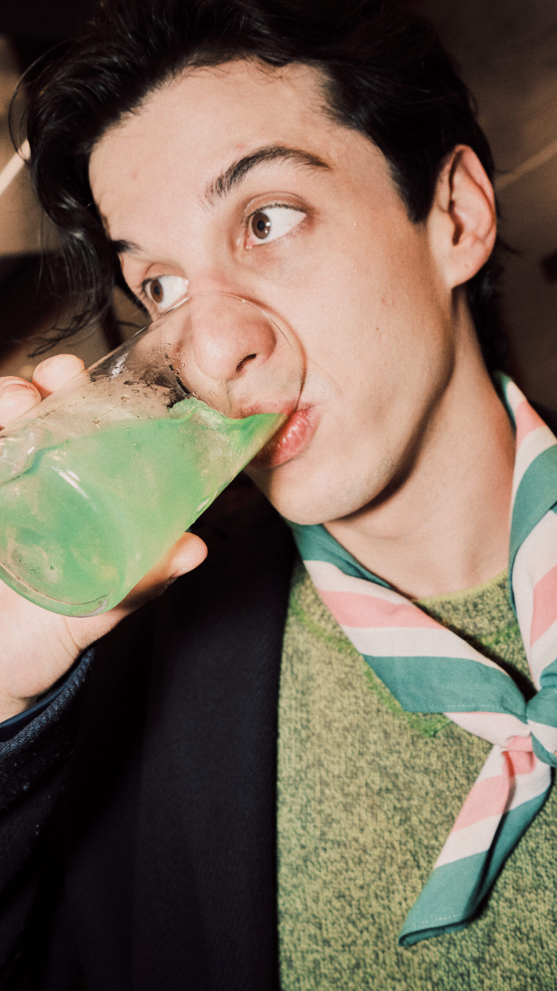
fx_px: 972
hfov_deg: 32.0
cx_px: 281
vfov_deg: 54.0
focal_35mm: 37
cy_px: 492
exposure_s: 1/160
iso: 500
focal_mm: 23
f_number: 5
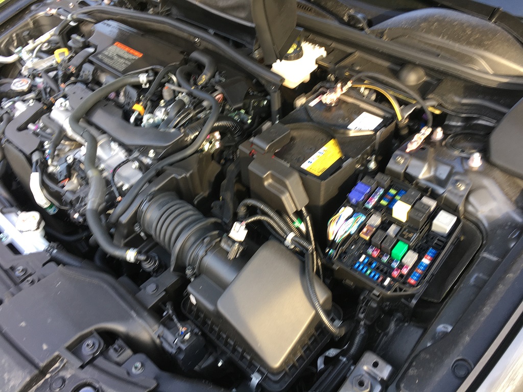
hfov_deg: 61.7
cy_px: 196
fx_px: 438
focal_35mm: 29
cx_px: 262
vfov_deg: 48.2
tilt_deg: -45.5
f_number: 2.2
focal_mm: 4.15
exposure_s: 1/50
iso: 25
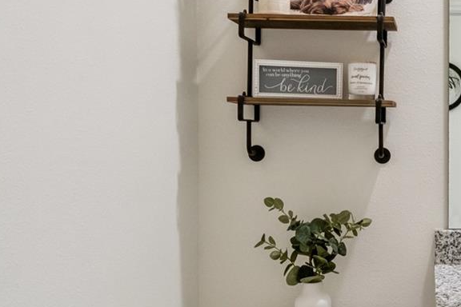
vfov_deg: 27.0
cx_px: 440
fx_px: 640
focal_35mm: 50
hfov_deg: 36.4
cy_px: 136
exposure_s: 1/20
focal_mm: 12
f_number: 11
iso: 1600
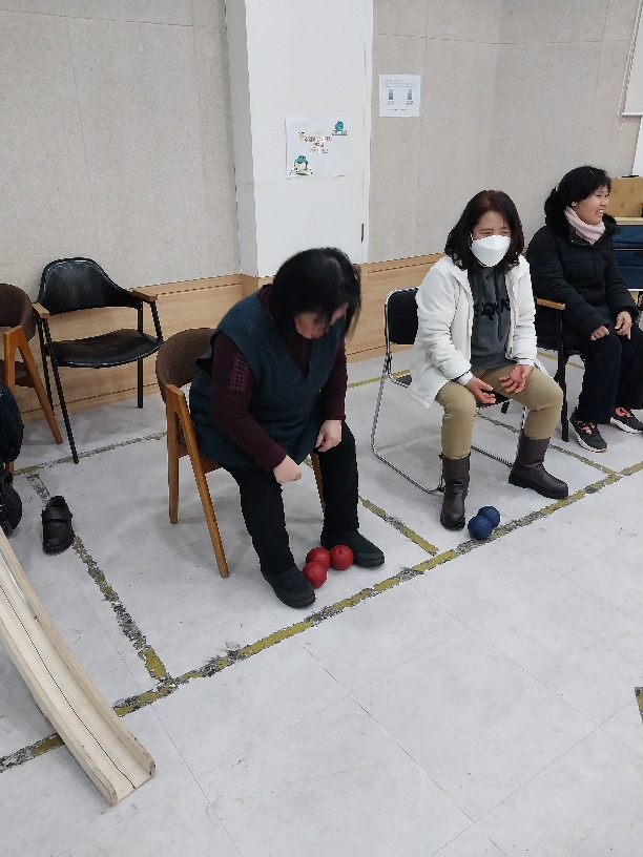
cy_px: 428
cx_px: 322
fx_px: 644
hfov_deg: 53.1
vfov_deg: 67.3
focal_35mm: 26
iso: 200
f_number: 1.8
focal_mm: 4
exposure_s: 1/60.2
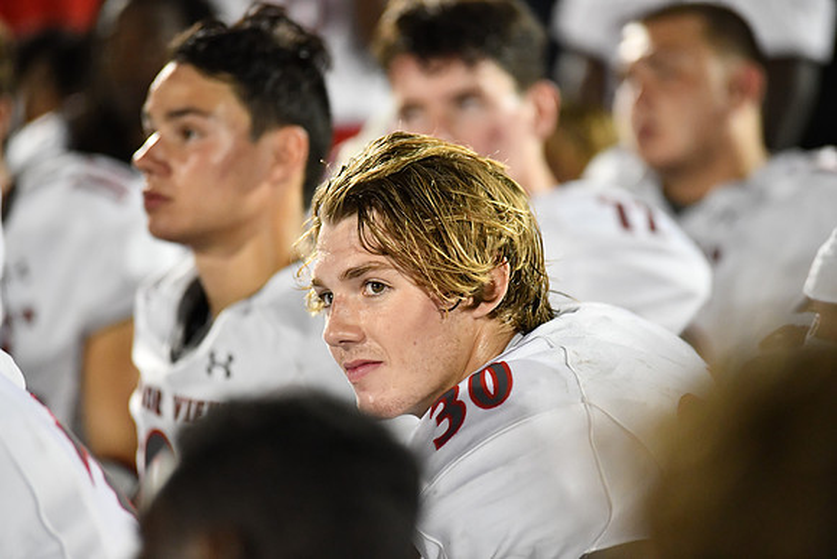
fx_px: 4651
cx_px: 418
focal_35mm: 200
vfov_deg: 6.9
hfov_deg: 10.3
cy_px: 280
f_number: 2.8
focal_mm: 200
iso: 5600
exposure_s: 1/1250
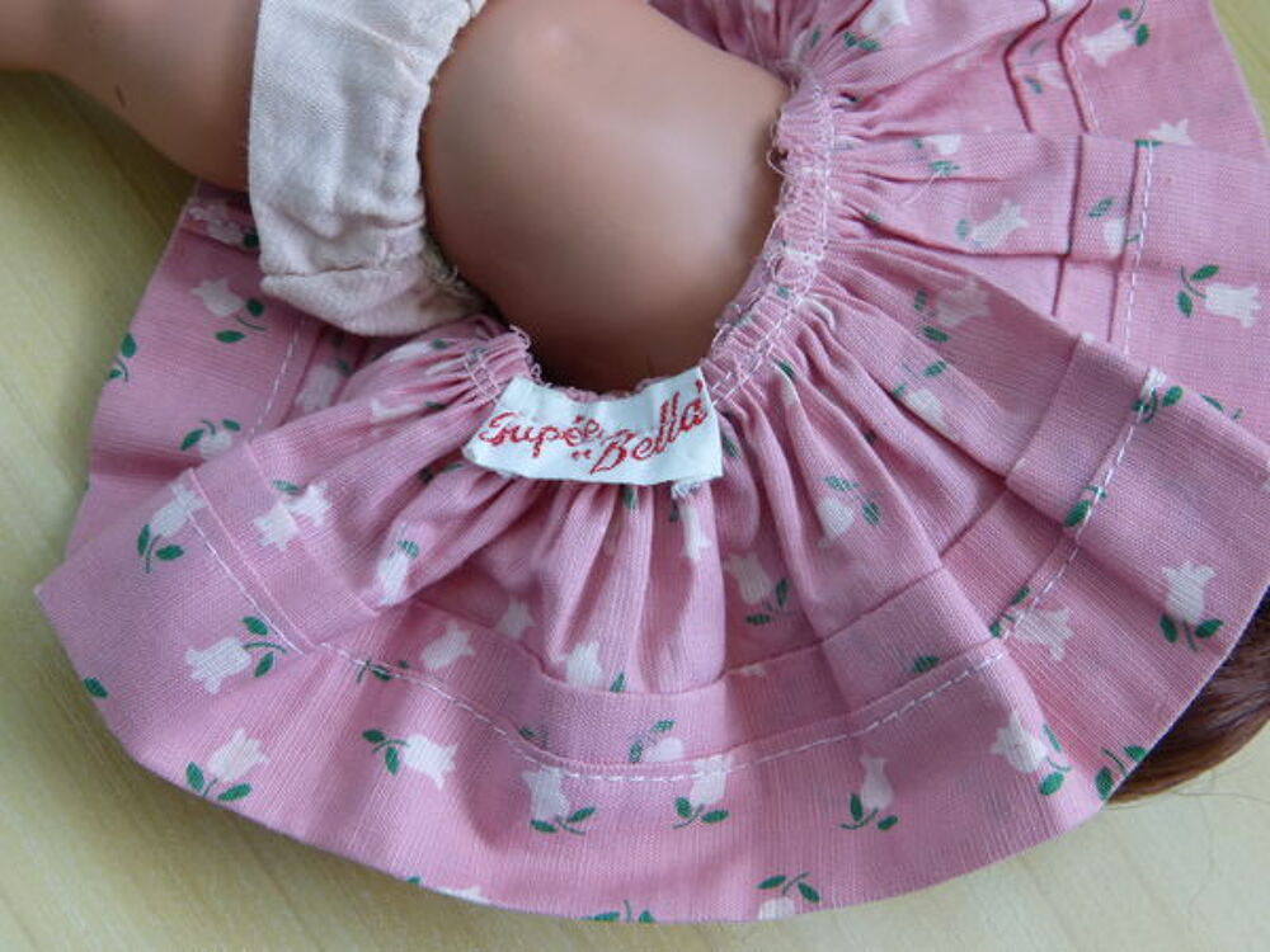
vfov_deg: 28.6
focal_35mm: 51
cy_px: 476
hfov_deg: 37.5
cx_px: 635
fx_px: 1871
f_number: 3.2
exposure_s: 1/60
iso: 100
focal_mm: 8.7
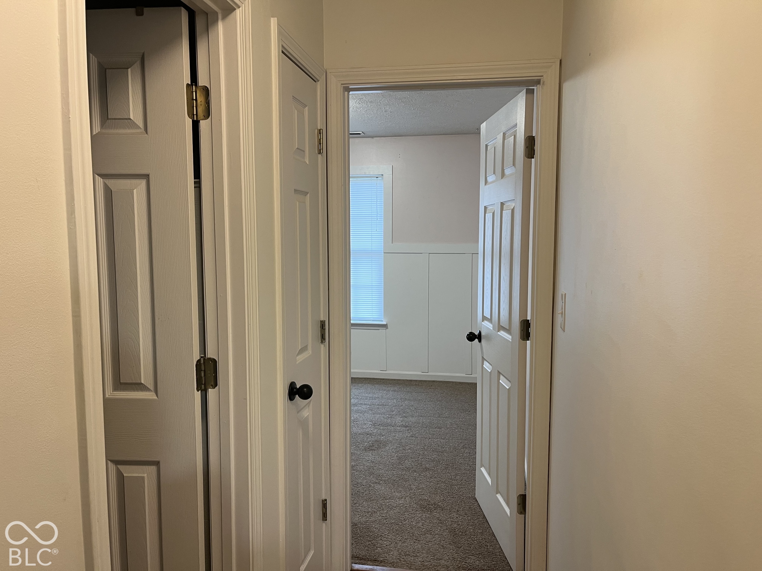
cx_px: 381
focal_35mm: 26
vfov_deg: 53.1
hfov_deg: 67.3
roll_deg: +0.3
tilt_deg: -5.4
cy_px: 286
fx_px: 572
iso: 80
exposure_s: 1/60
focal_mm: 5.1
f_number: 1.6
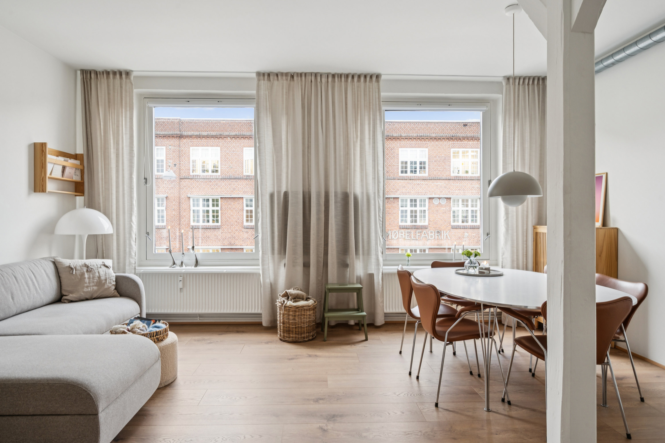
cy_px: 222
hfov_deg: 81.2
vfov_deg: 59.5
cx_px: 332
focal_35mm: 21
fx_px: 388
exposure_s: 1/13
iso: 640
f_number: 9
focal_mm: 21
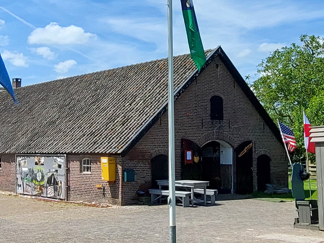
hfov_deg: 37.5
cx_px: 161
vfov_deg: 28.4
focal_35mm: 51
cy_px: 81
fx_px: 477
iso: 50
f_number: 2.2
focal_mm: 1.74
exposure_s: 1/1926
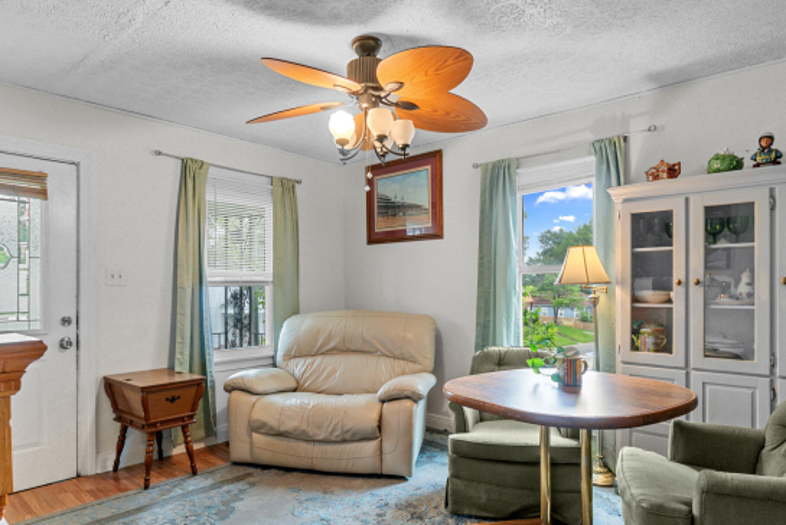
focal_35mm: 23
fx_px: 496
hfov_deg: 76.8
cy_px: 288
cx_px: 412
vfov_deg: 55.7
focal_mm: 11
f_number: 9
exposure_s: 1/2.5
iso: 400
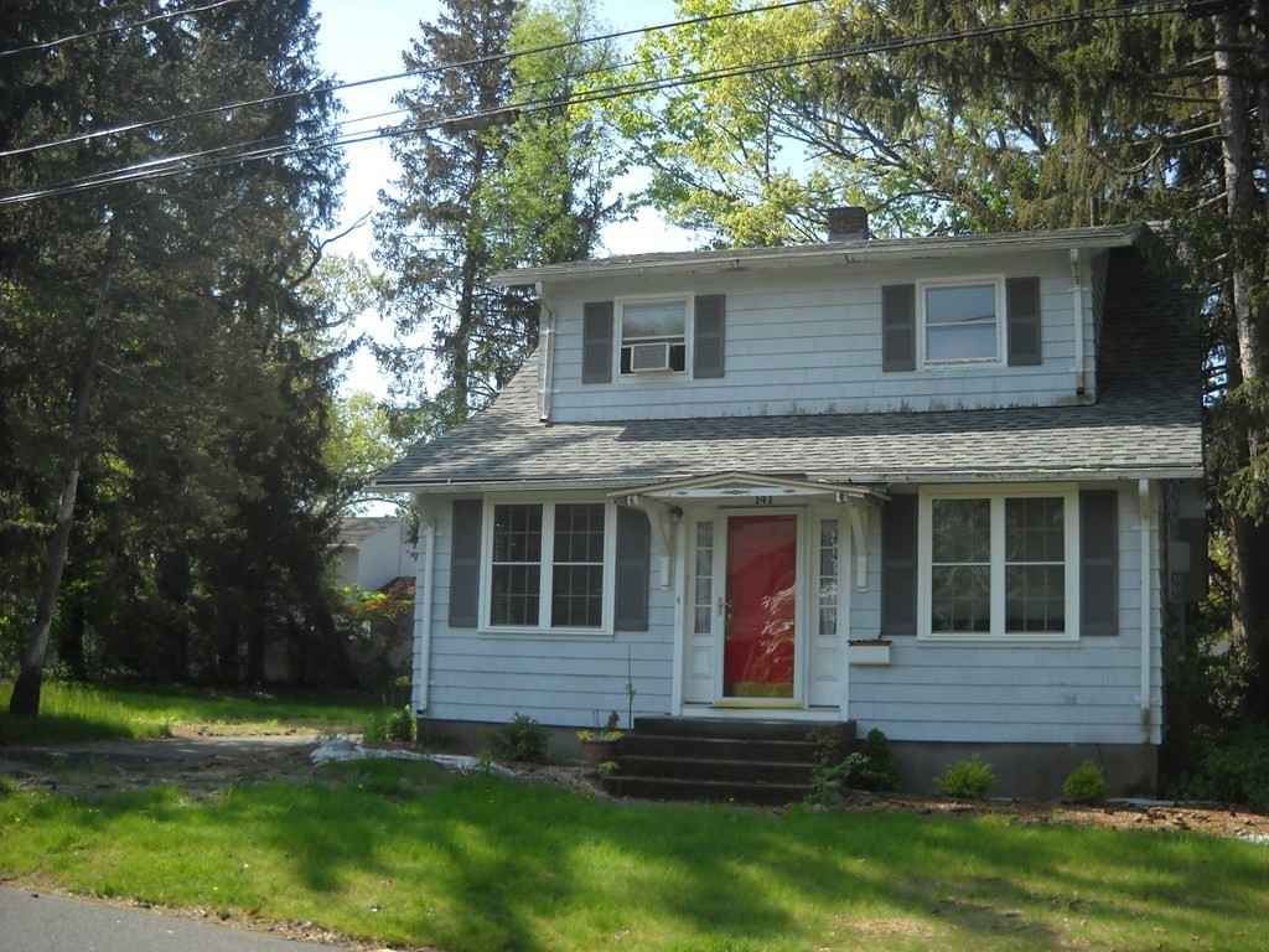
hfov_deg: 45.8
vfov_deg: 35.1
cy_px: 476
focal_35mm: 41
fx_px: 1503
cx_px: 634
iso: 64
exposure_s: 1/369
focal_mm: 6.72
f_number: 3.1
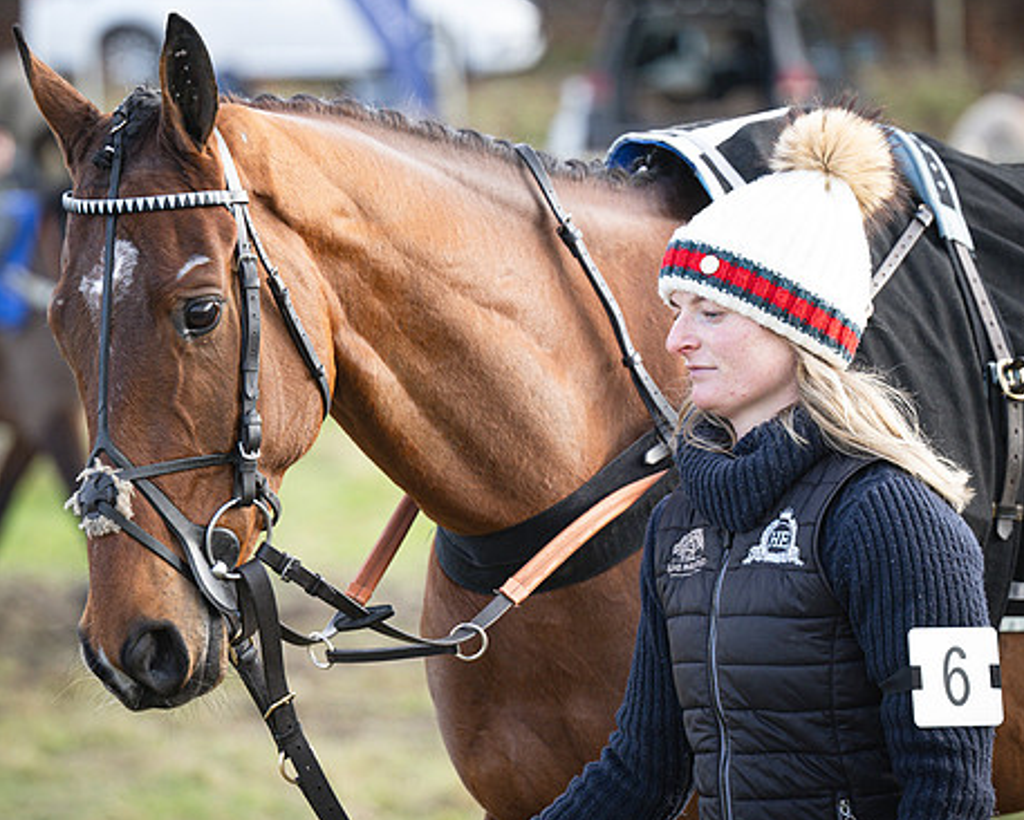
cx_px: 488
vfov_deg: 6.8
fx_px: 6943
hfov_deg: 8.4
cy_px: 350
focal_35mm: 229
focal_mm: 110
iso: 400
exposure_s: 1/640
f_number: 2.8
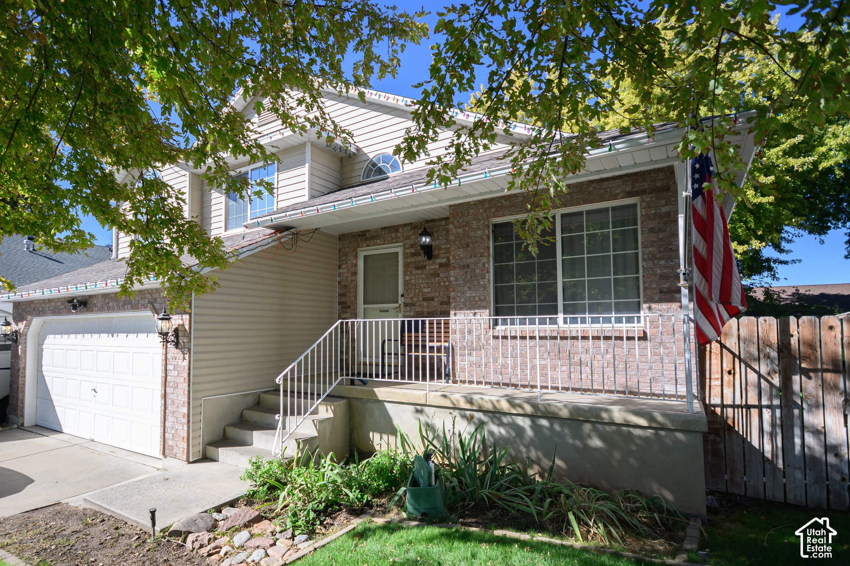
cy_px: 308
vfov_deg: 65.8
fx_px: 437
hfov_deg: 88.2
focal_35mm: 18
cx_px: 388
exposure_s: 1/800
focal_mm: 11.5
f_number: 4.2
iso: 250
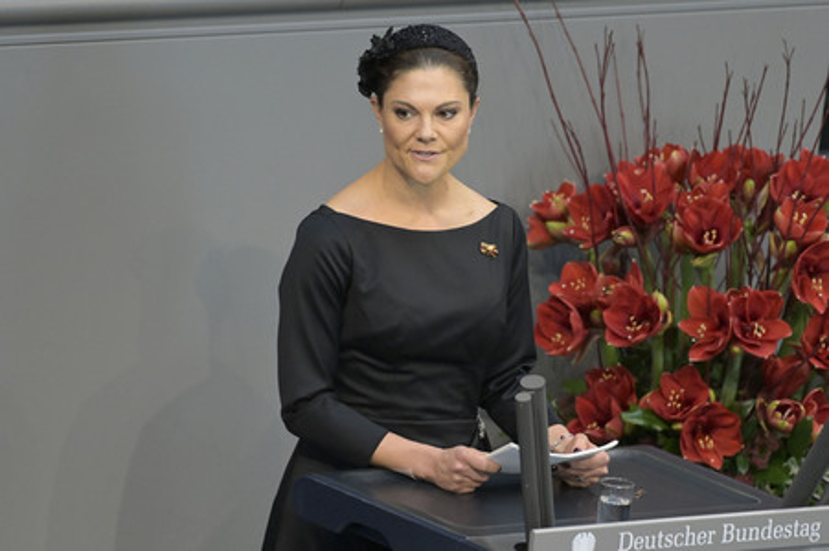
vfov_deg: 3.4
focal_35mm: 400
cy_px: 276
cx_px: 414
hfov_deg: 5.2
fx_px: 9204
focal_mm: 400
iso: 10000
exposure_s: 1/320
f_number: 5.6
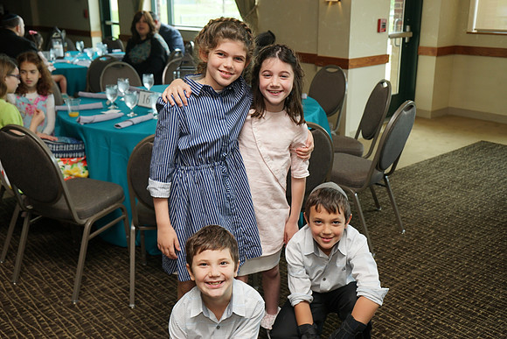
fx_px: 521
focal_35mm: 37
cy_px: 170
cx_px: 254
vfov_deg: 36.0
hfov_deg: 51.9
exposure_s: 1/80
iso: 400
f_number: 5.6
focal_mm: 37
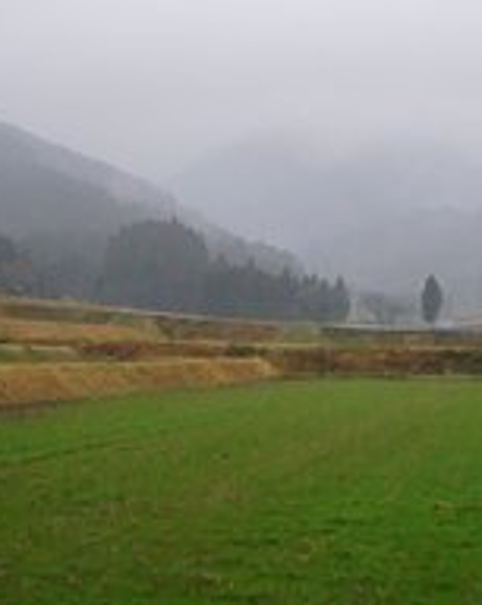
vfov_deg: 25.2
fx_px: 1305
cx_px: 284
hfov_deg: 20.9
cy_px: 47
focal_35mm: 73
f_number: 2.6
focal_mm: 4.65
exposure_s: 1/125
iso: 200
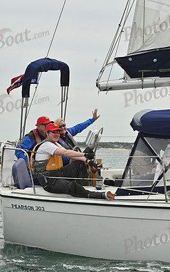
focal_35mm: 133
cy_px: 136
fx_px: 985
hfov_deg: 9.9
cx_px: 87
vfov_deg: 15.7
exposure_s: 1/800
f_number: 9
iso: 320
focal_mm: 86
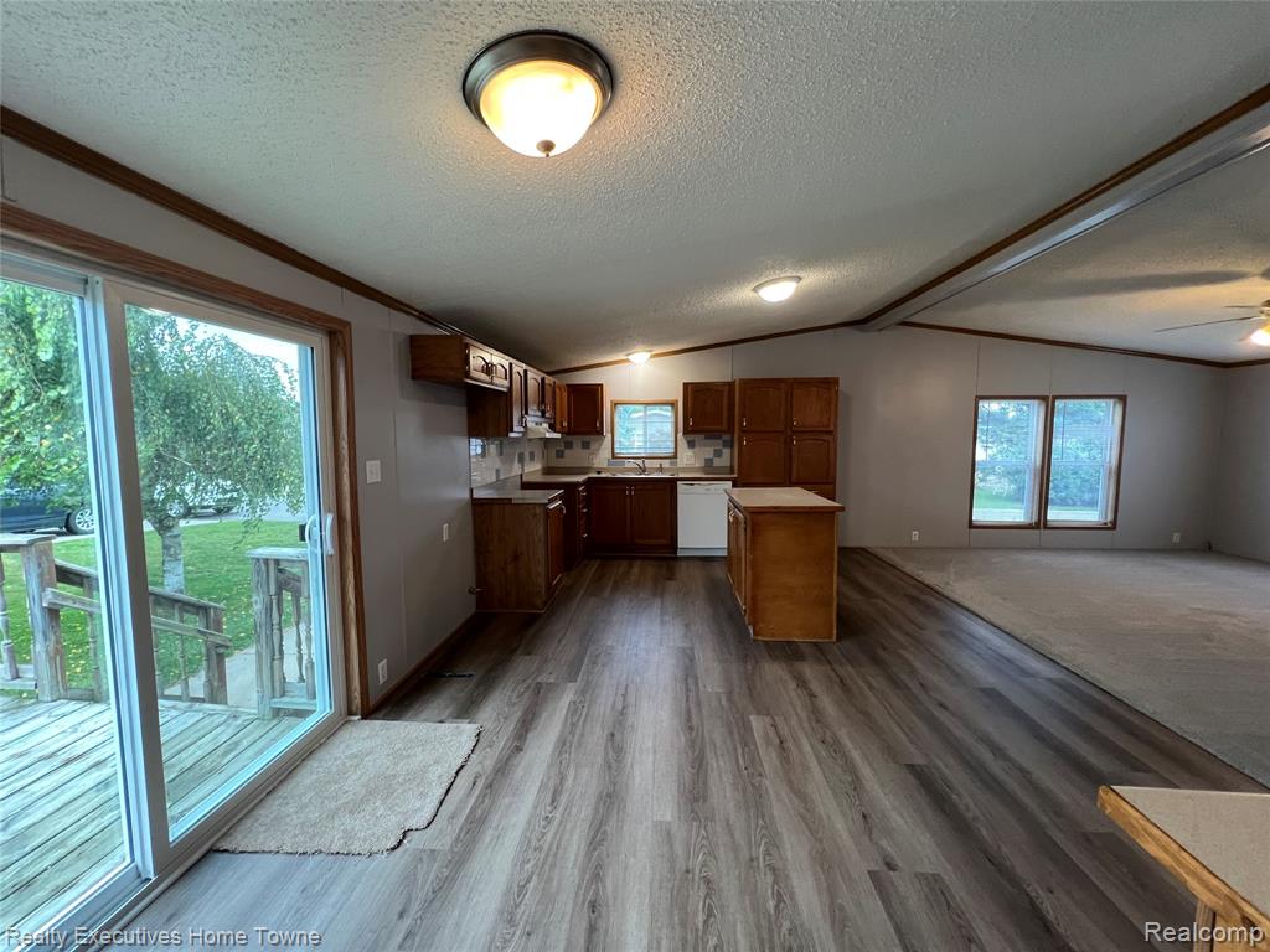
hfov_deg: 106.2
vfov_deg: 89.9
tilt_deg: -5.6
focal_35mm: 13
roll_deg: +0.3
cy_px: 476
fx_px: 477
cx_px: 635
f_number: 1.8
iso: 250
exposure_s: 1/60
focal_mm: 1.57
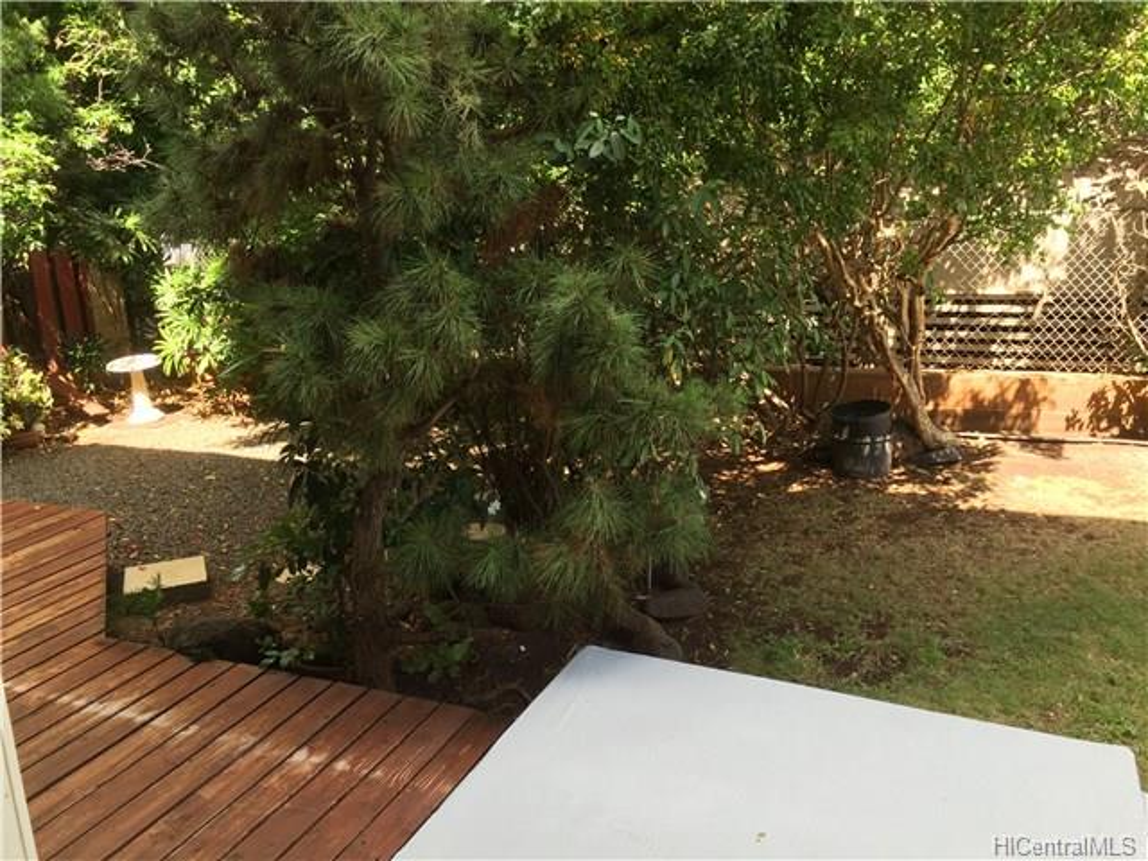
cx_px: 574
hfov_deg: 61.7
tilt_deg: -14.1
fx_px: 962
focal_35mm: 29
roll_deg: +1.5
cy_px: 430
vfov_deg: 48.2
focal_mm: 4.15
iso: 32
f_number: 2.2
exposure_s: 1/140
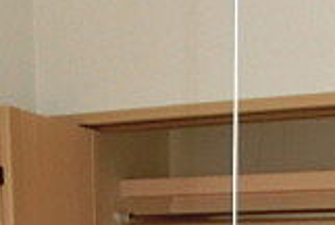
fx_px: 923
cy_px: 458
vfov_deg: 12.2
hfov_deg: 20.3
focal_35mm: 99
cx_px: 283
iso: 400
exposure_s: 1/60
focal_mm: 4.24
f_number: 3
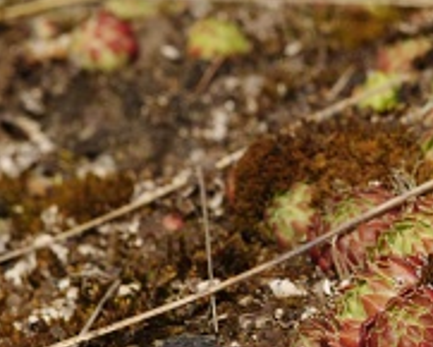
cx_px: 407
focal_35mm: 317
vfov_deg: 4.9
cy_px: 147
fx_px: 4068
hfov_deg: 6.1
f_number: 9
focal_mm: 85
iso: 100
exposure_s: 1/200
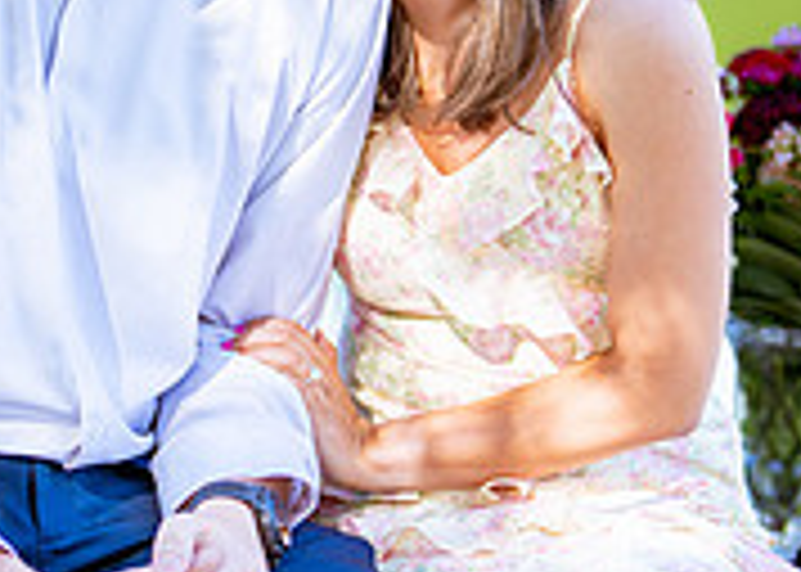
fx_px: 4207
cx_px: 309
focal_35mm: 185
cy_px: 149
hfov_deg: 10.9
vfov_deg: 7.8
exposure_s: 1/1250
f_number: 1.2
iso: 100
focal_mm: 50
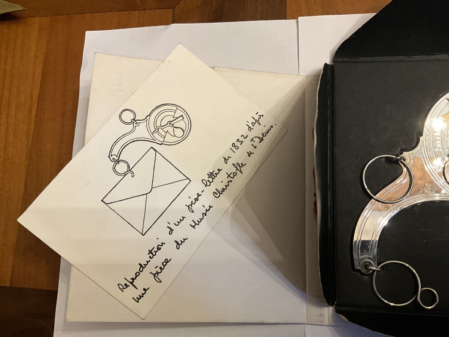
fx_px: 376
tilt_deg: -76.2
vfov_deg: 48.2
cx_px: 224
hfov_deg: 61.7
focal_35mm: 29
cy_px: 168
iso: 320
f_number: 1.8
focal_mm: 3
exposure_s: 1/51
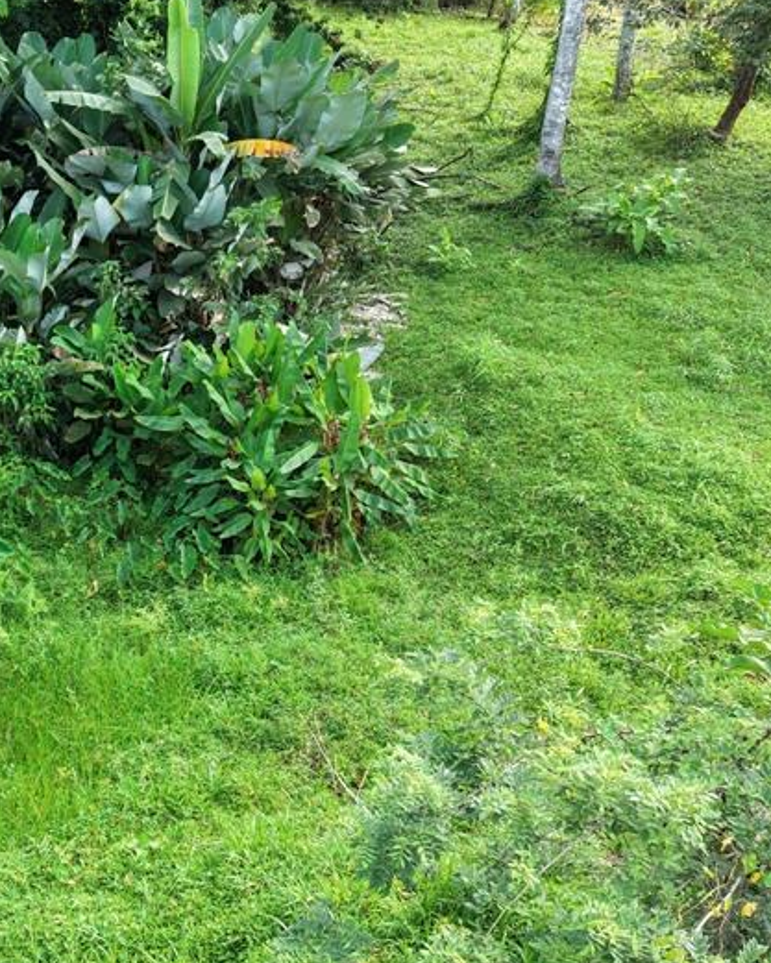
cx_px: 44
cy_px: 569
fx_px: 1312
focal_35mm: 46
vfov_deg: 40.2
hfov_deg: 30.9
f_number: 1.8
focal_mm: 8.67
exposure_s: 1/350
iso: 100
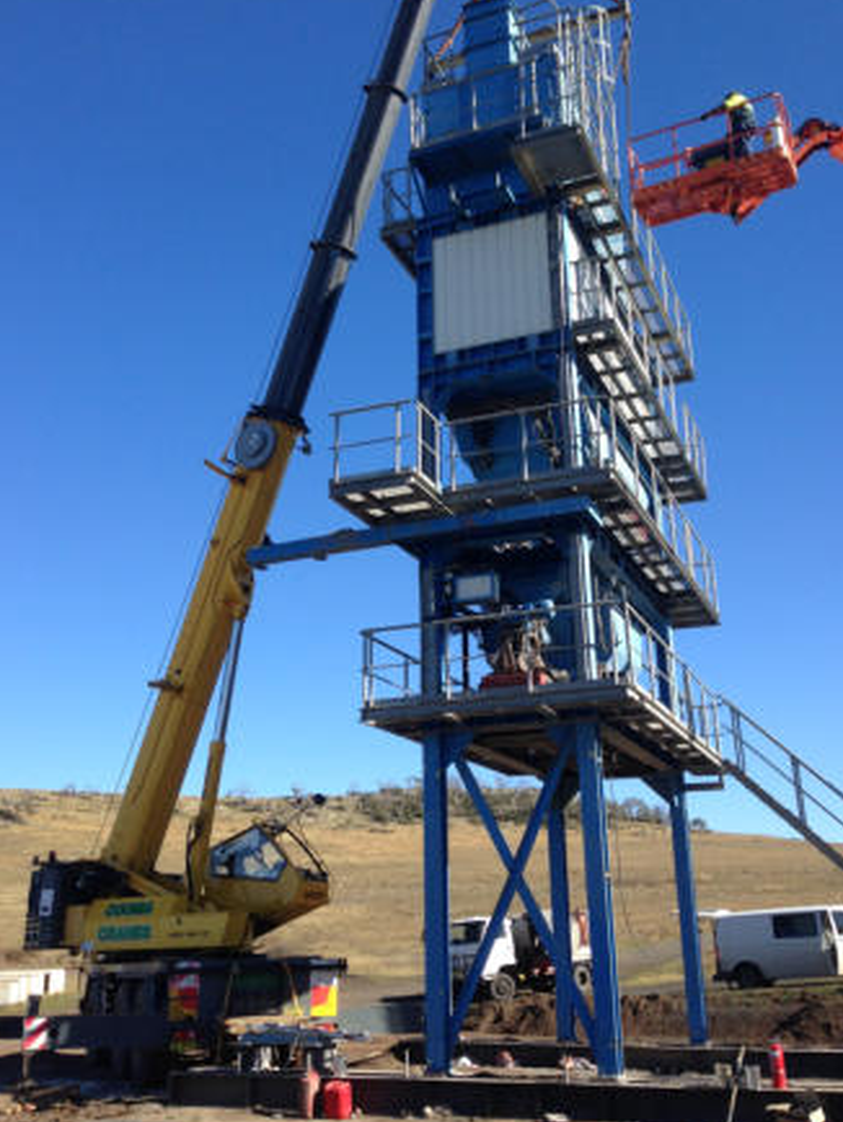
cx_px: 420
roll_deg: +0.6
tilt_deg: +21.0
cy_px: 504
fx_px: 1233
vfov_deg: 48.9
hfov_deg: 37.8
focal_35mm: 38
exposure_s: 1/935
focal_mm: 4.12
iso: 50
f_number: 2.4
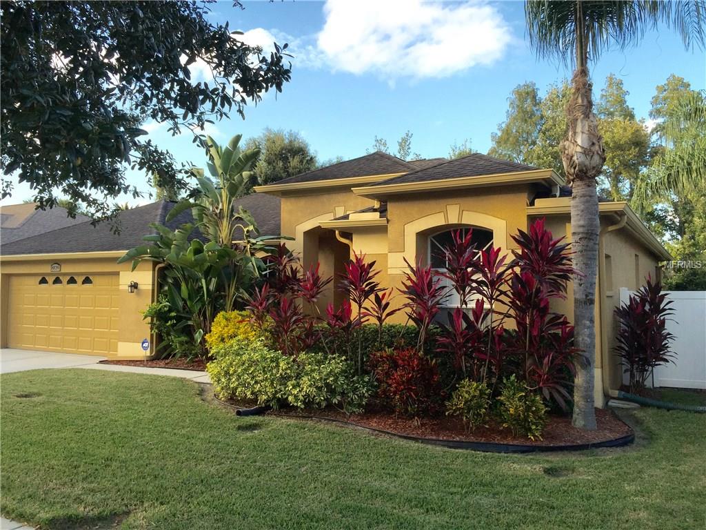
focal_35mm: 29
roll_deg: -0.4
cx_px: 353
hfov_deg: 61.7
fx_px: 591
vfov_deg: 48.2
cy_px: 265
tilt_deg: +3.9
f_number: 2.2
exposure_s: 1/455
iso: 32
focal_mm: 4.15
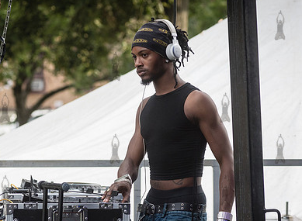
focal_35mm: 220
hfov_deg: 9.1
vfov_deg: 6.7
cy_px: 135
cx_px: 129
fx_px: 1903
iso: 1000
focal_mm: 125
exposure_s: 1/1600
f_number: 5
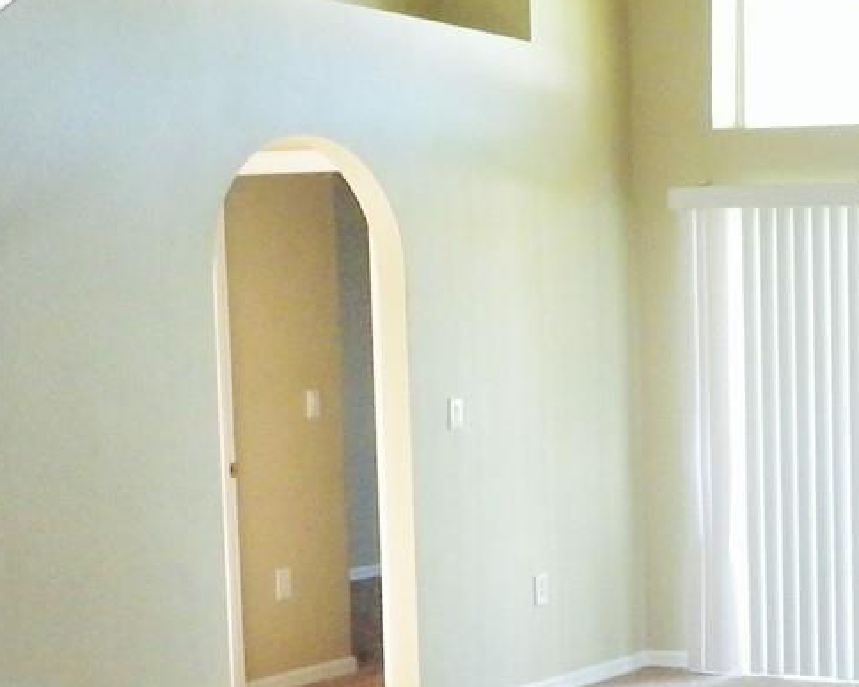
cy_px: 505
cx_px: 1026
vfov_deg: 21.4
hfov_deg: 24.3
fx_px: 1805
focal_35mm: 71
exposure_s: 1/45
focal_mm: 4
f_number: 3.1
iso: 320
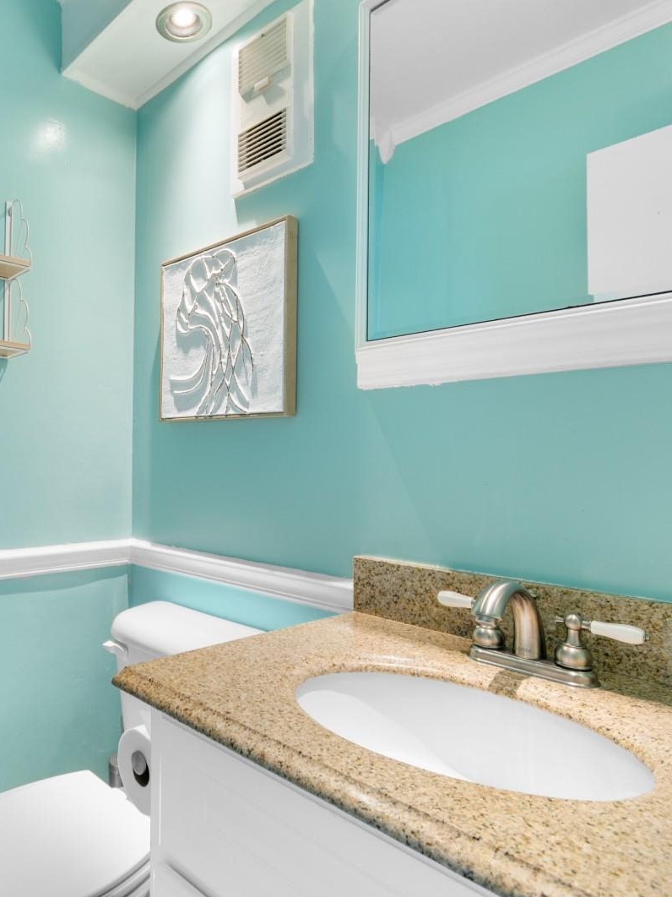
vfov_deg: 76.4
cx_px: 140
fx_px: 570
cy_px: 455
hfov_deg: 56.9
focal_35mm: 22
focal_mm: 10
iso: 100
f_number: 4.5
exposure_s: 1/15
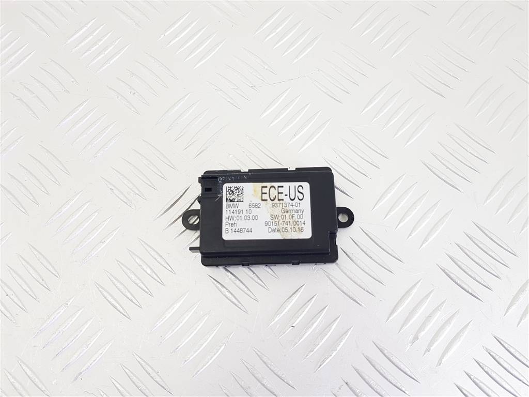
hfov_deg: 67.3
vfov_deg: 53.1
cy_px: 198
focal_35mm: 26
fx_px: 397
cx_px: 264
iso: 50
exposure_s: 1/100
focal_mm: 4.2
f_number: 1.7
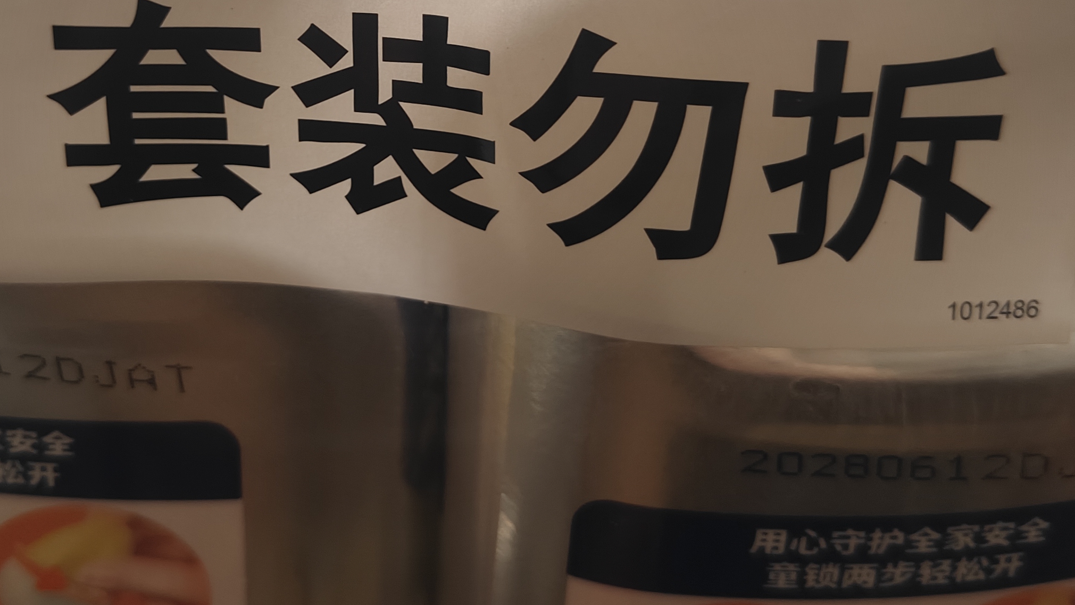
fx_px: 1511
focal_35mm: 53
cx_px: 410
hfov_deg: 38.9
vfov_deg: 22.3
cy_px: 122
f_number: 1.8
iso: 50
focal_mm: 5.59
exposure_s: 1/83
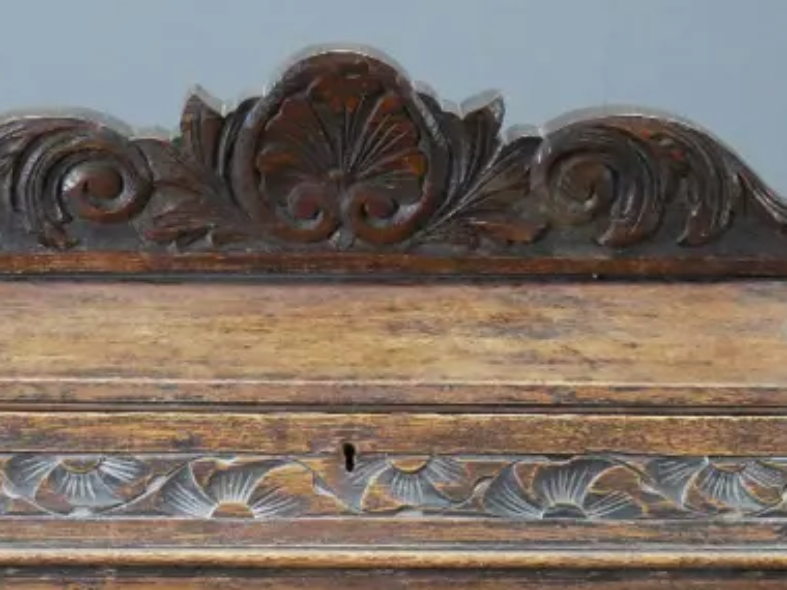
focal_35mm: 97
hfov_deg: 20.2
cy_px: 777
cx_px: 360
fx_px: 2205
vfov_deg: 14.6
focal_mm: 18
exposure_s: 1/125
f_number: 5
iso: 3200
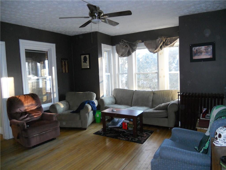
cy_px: 85
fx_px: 176
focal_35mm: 27
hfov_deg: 65.3
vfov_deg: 51.4
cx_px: 113
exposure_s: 1/30
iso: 400
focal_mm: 4.9
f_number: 3.2
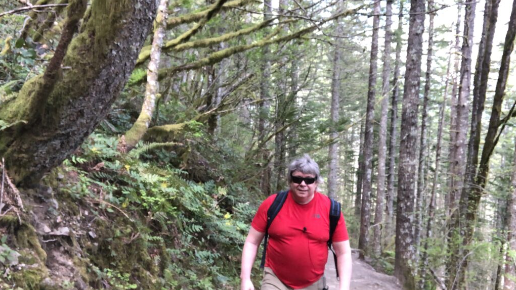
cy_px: 182
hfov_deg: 56.6
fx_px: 479
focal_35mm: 35
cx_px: 258
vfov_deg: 33.6
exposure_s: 1/120
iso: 125
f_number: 2.2
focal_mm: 2.87
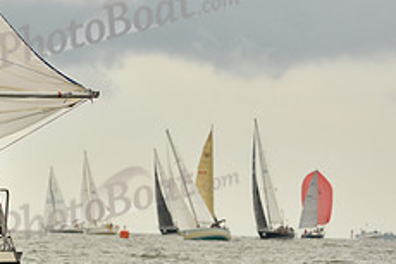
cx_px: -91
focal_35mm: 505
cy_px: 137
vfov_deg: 2.7
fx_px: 5551
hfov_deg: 4.1
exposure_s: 1/800
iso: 400
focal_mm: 200
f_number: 8
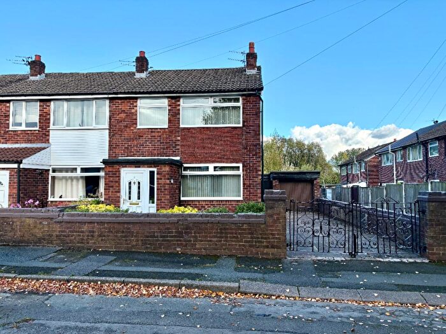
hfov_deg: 67.3
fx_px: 335
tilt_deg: +3.4
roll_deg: +0.4
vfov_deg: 53.1
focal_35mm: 26
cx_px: 223
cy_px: 167
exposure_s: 1/1393
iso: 50
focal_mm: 5.96
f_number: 1.6
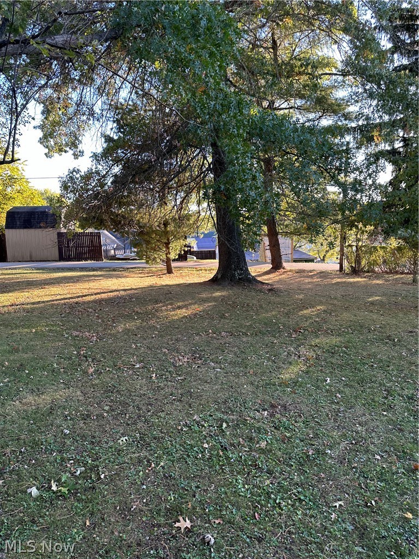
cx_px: 210
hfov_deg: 56.8
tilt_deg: -1.6
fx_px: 387
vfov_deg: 71.6
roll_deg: +0.5
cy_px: 280
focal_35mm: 24
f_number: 1.78
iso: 80
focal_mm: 6.86
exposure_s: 1/171
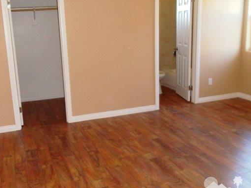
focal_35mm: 55
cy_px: 96
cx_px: 99
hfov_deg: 34.8
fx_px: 399
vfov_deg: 26.6
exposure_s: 1/30
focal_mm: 6
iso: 400
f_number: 3.5
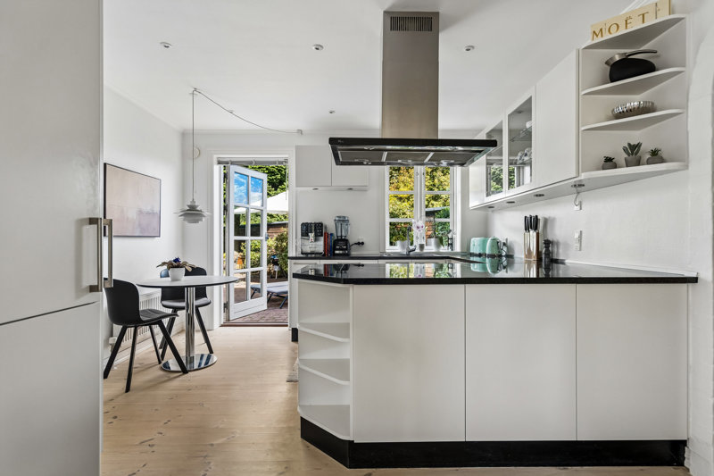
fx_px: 337
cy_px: 238
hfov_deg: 93.3
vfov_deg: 70.4
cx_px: 357
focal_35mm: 17
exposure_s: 1/60
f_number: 4
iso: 400
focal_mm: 17
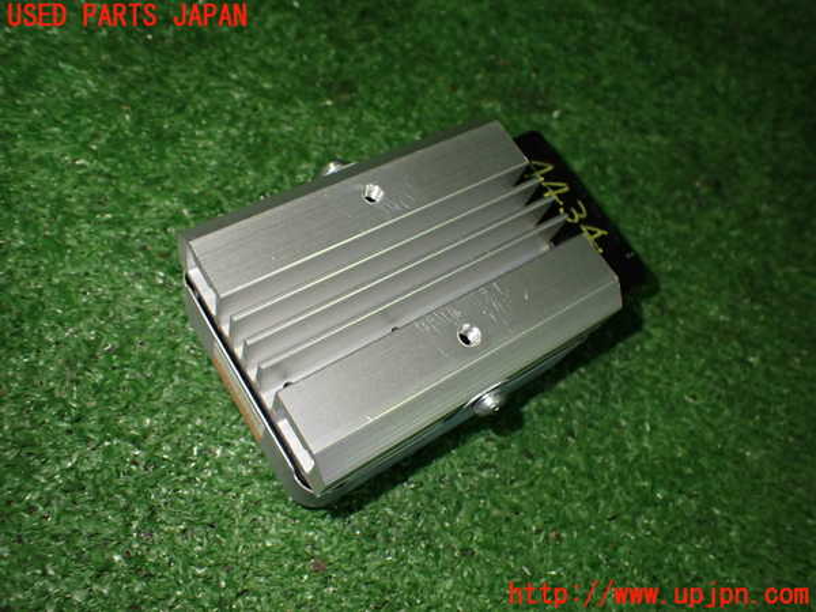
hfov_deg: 60.0
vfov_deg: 46.8
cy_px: 306
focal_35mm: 30
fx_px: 707
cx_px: 408
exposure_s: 1/125
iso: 640
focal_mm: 5.4
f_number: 2.3
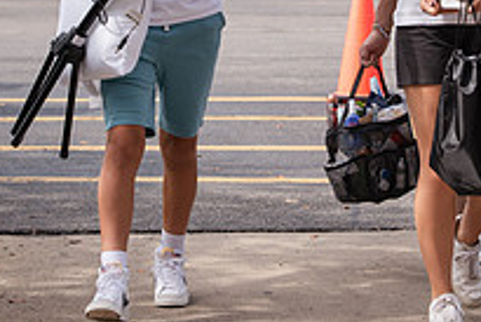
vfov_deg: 6.9
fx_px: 2647
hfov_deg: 10.4
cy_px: -6
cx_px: 312
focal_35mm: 198
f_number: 5.6
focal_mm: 70
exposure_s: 1/500
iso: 160
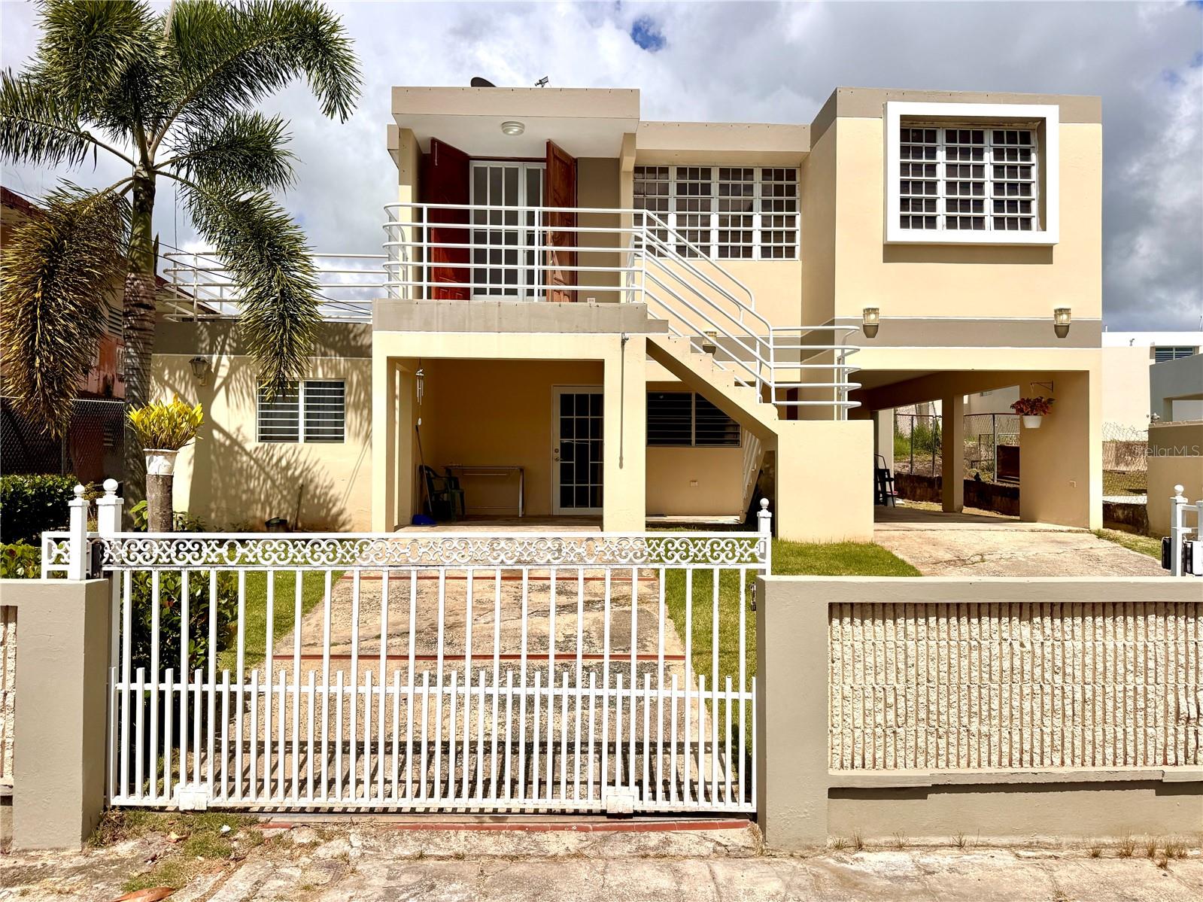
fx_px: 834
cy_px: 451
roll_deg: +1.2
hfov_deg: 71.6
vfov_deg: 56.8
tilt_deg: +0.5
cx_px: 602
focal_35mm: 24
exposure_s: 1/12346
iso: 64
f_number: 1.78
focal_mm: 6.76
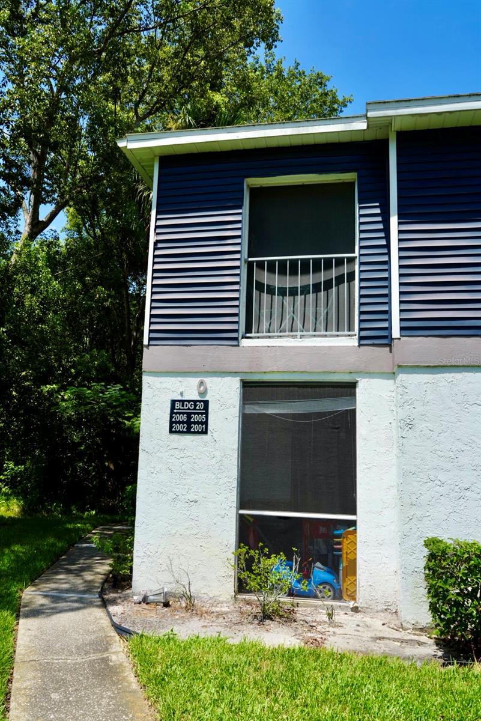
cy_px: 360
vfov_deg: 65.5
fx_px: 561
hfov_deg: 46.4
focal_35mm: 28
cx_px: 240
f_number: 10
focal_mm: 28
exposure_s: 1/160
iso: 100
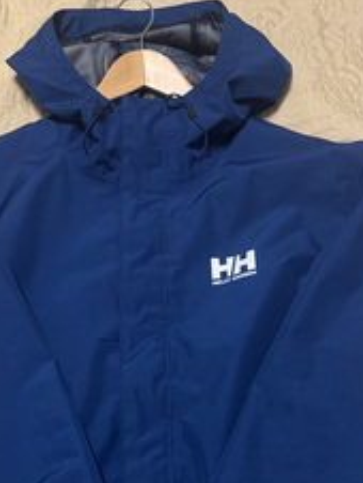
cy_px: 427
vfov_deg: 34.3
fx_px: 740
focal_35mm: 53
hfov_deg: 27.6
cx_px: 178
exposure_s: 1/50
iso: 320
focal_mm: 6.76
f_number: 1.78
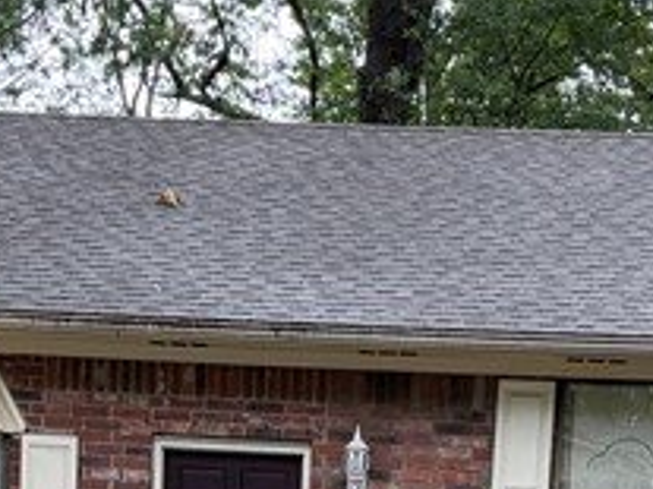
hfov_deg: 16.6
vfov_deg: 11.6
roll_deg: -3.4
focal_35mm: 119
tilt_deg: -7.5
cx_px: 309
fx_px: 2244
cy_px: 836
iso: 100
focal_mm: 6.76
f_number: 1.78
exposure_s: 1/575
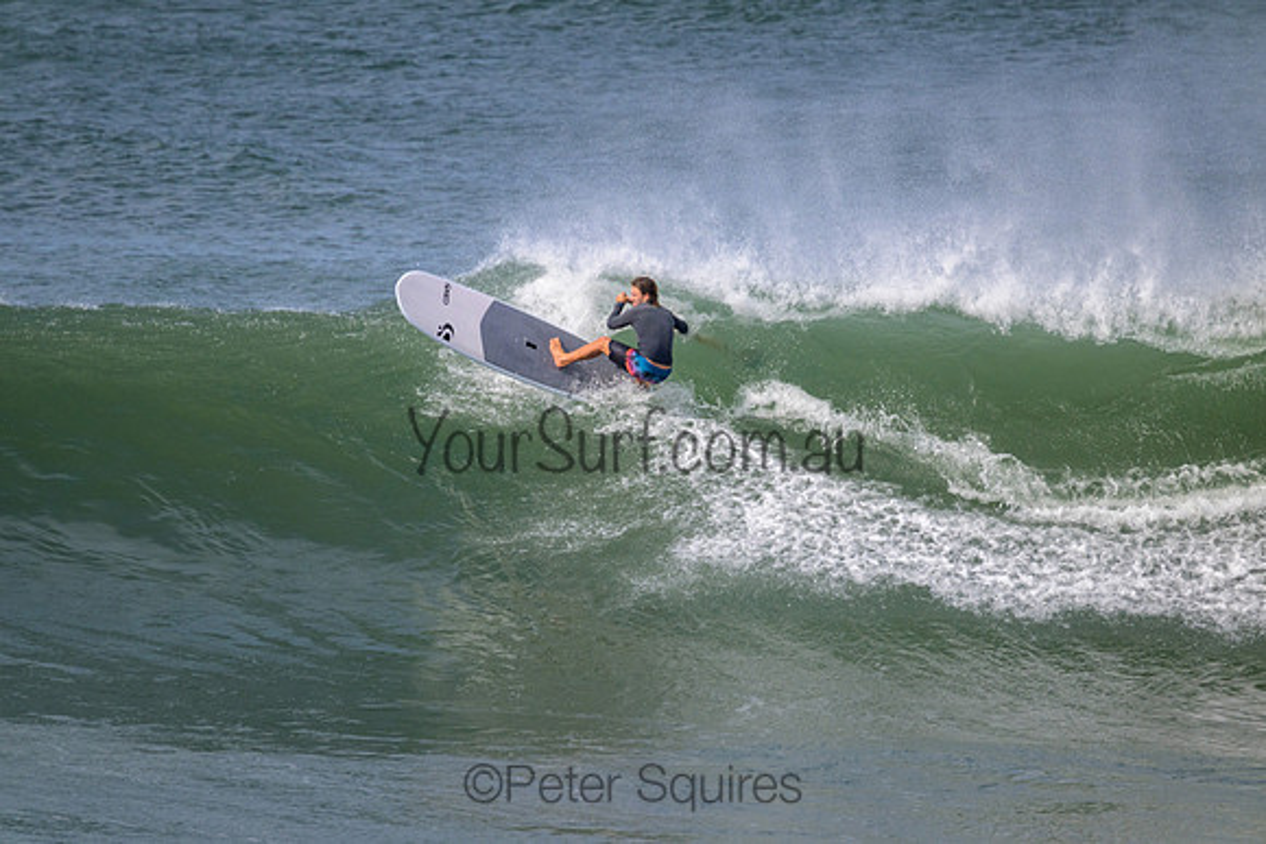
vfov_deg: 1.7
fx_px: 28139
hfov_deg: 2.6
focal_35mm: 800
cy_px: 422
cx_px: 633
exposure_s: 1/2000
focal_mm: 800
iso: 1000
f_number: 11
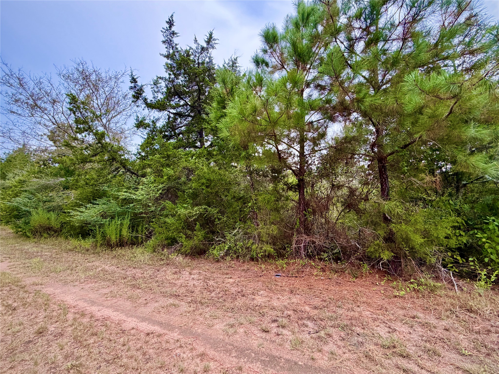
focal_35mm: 14
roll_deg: +1.4
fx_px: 202
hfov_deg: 102.1
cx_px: 250
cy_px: 187
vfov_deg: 85.7
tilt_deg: +6.1
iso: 160
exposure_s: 1/121
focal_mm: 2.22
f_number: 2.2
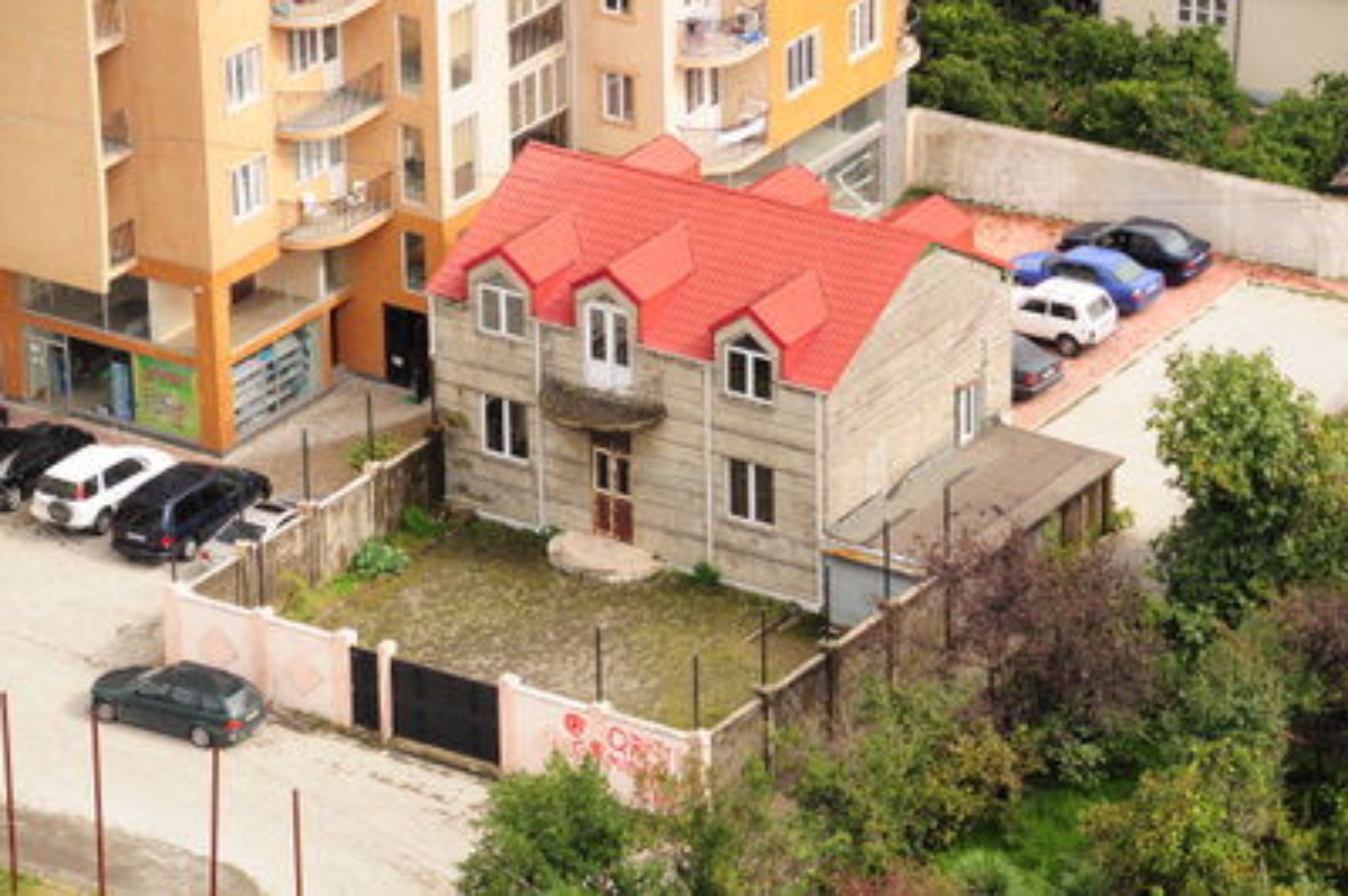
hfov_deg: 12.2
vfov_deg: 8.2
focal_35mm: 168
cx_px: 674
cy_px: 448
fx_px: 6285
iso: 320
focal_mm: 112
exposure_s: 1/640
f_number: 6.3
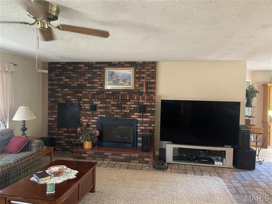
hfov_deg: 67.3
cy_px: 102
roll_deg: -0.5
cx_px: 136
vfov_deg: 53.1
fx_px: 204
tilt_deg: -2.4
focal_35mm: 26
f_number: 1.6
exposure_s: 1/40
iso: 500
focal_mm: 4.2
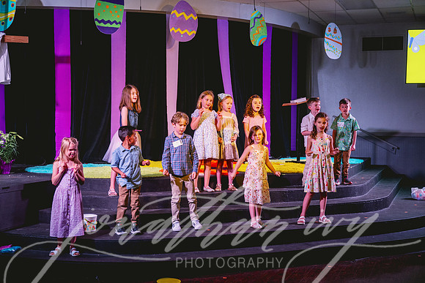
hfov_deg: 38.9
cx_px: 212
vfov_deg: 26.5
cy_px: 142
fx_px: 602
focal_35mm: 51
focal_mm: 51
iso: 1000
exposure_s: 1/250
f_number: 3.2
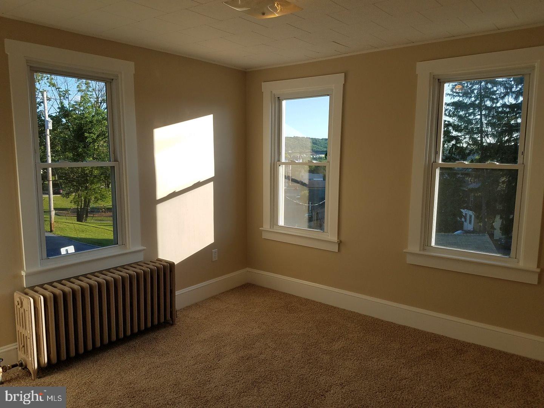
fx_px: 409
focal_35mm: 26
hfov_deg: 67.3
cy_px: 204
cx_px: 272
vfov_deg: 53.1
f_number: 1.7
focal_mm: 4.2
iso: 40
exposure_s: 1/728
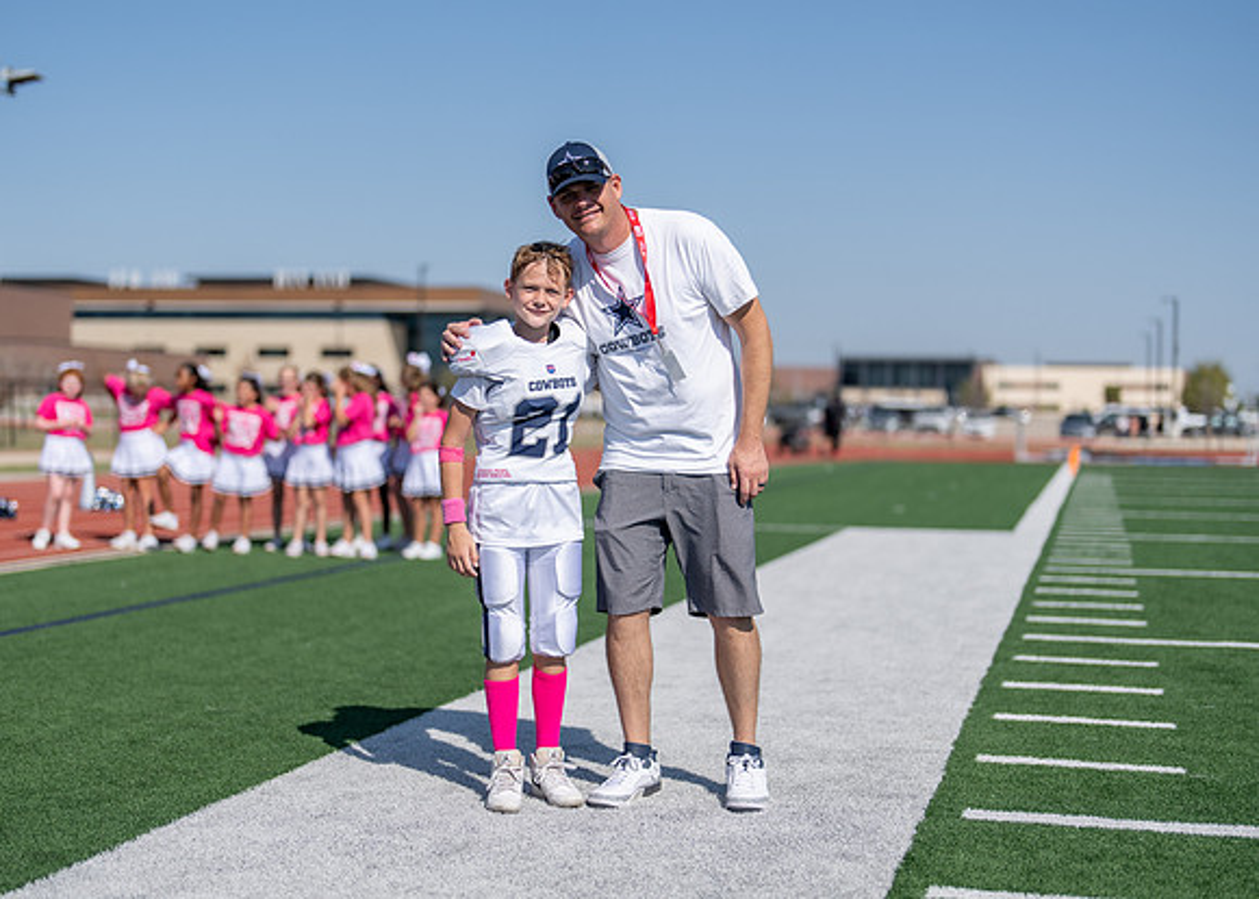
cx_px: 597
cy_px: 465
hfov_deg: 34.3
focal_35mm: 57
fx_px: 2041
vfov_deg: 24.8
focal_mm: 50
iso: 100
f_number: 1.2
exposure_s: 1/16000
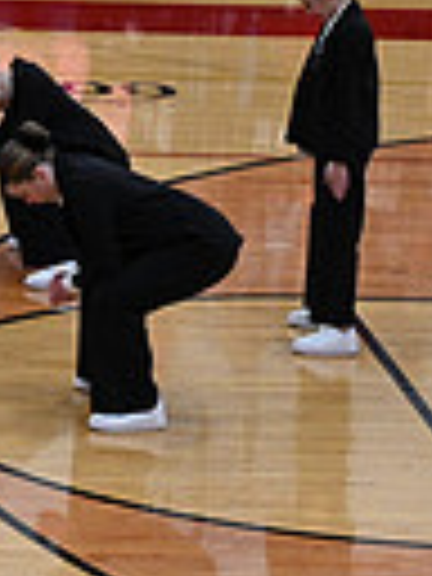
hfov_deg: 4.7
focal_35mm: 305
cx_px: -770
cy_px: 232
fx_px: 5075
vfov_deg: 6.5
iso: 4000
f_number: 4
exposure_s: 1/400
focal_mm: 70
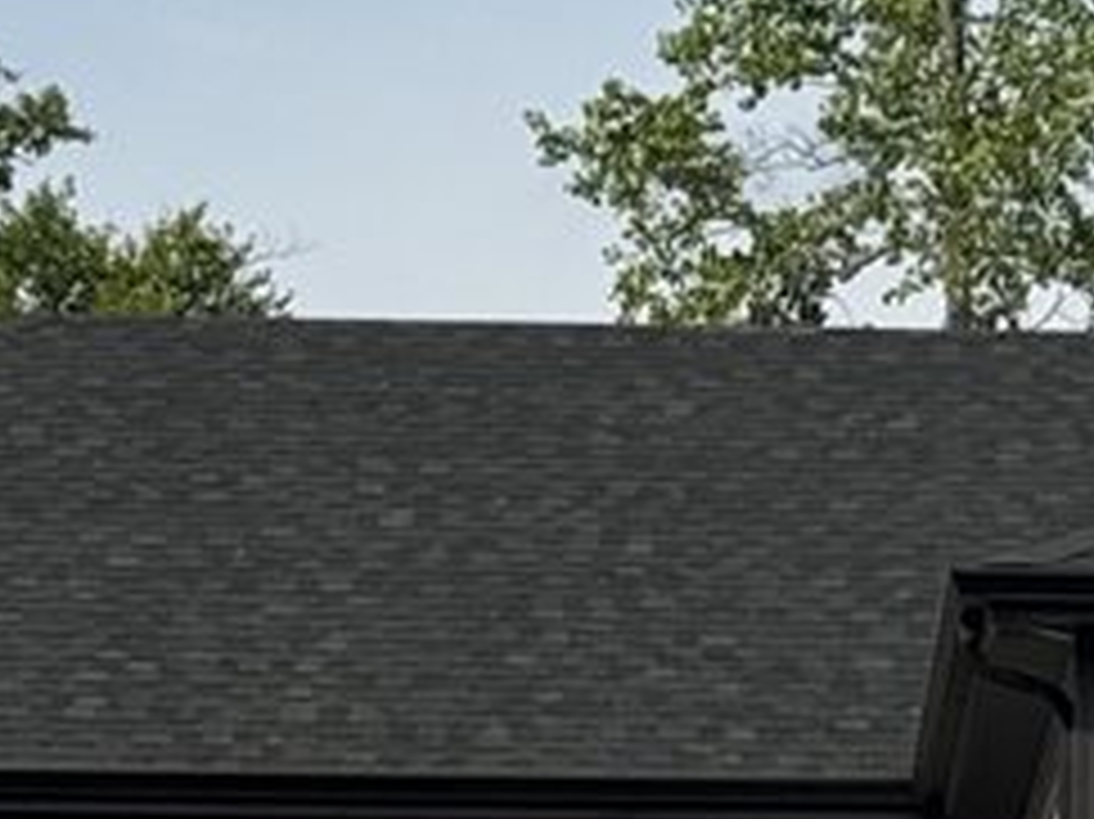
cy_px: 1462
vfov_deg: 5.8
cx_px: 1103
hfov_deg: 7.8
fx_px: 7992
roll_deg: -1.3
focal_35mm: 253
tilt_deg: +2.1
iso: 64
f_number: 1.78
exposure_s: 1/5848
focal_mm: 6.76
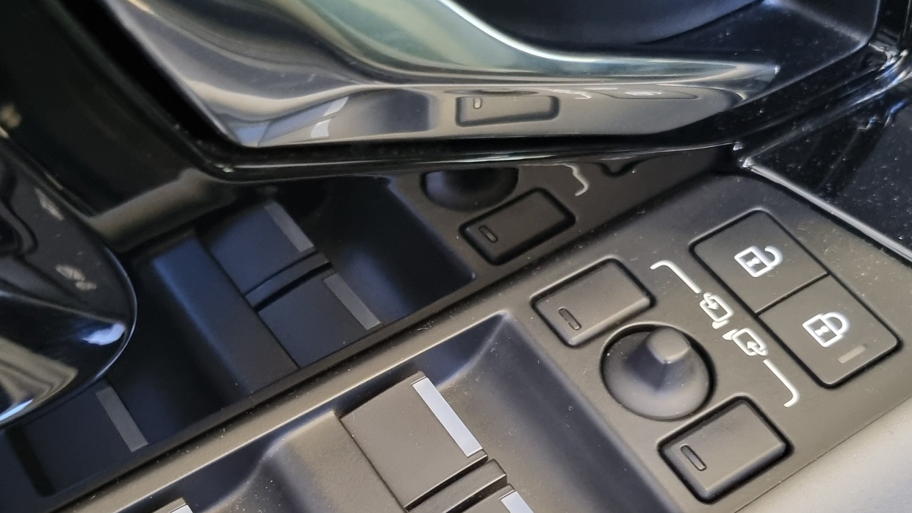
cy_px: 424
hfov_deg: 44.4
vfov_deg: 25.4
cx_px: 375
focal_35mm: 46
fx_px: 1112
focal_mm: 5.4
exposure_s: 1/50
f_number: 1.8
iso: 640
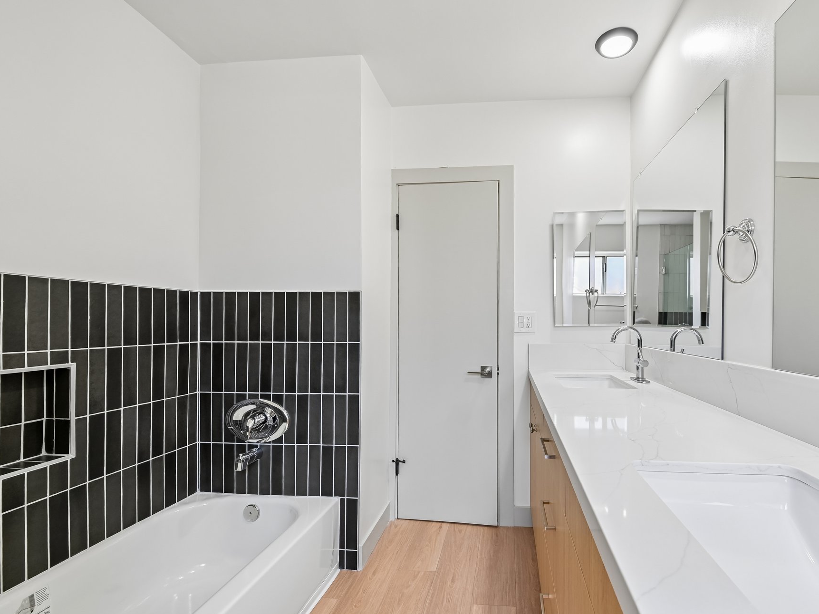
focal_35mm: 16
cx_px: 477
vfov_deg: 78.1
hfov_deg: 93.7
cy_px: 321
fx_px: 379
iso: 250
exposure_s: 1/8
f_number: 8
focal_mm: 14
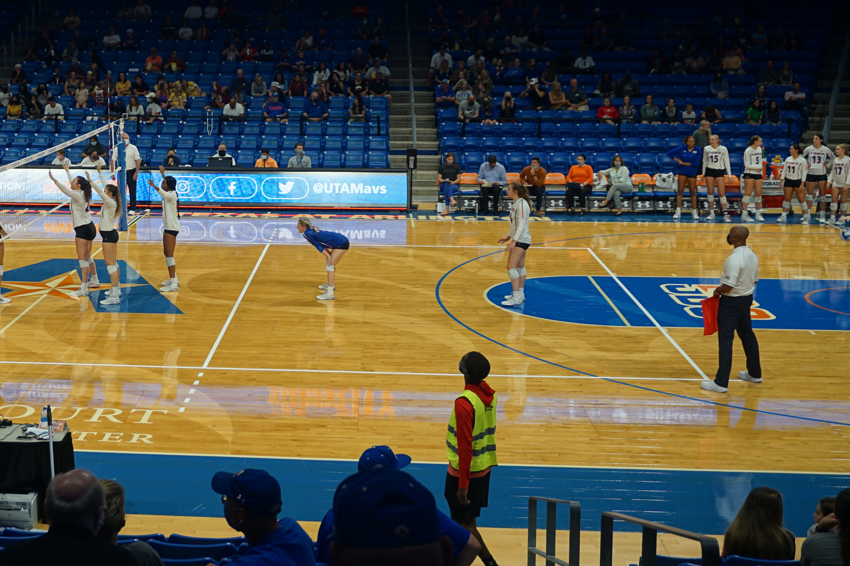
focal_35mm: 56
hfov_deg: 35.1
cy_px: 151
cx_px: 247
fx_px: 1322
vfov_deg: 24.0
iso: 100
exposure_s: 1/60
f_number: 4
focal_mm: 22
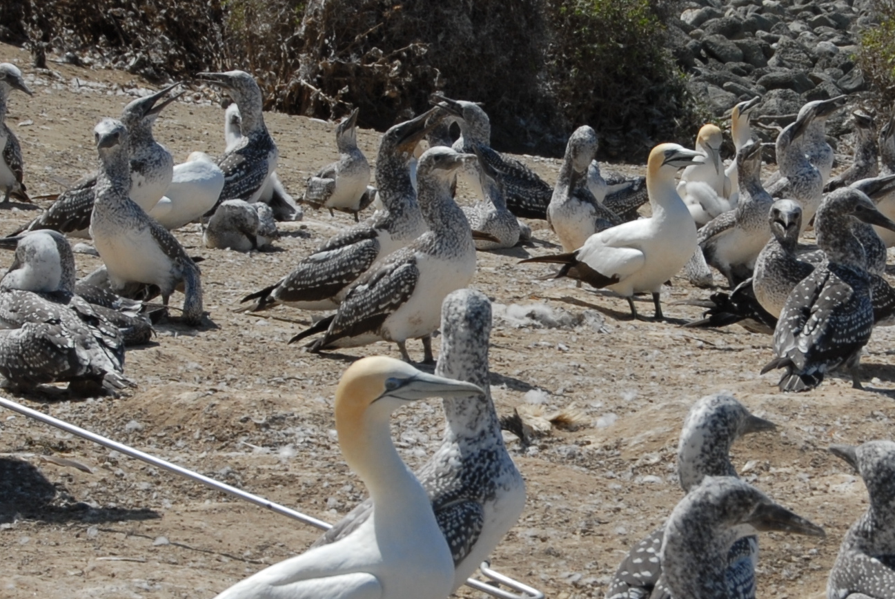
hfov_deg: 9.6
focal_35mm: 215
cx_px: 613
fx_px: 5351
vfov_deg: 6.4
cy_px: 332
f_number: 10
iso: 125
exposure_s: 1/320
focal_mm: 48
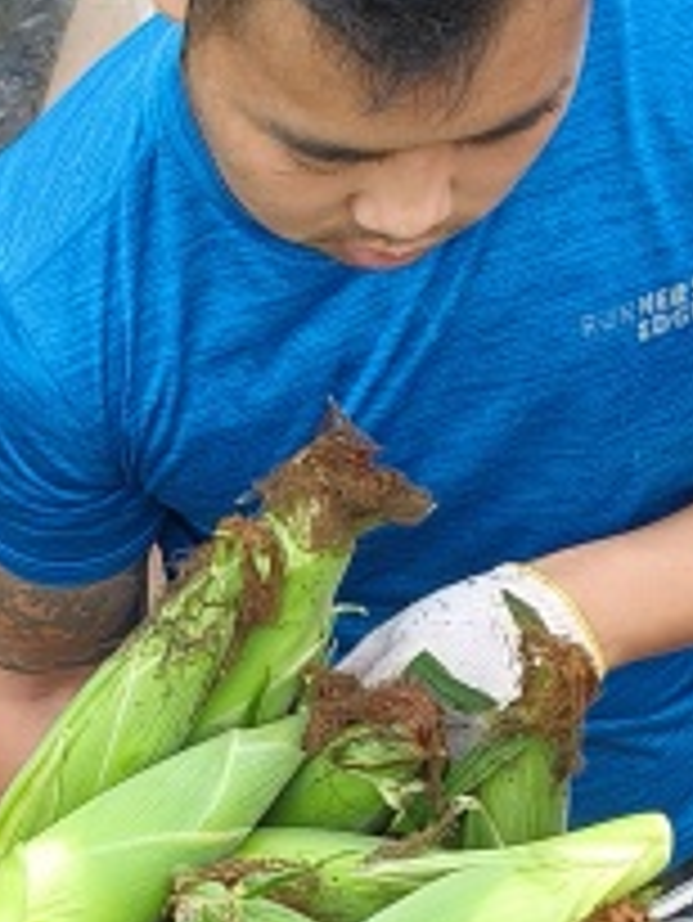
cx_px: -90
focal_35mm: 135
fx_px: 3600
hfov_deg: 10.8
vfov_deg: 14.3
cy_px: 1028
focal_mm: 4.84
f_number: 1.8
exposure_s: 1/409
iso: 80
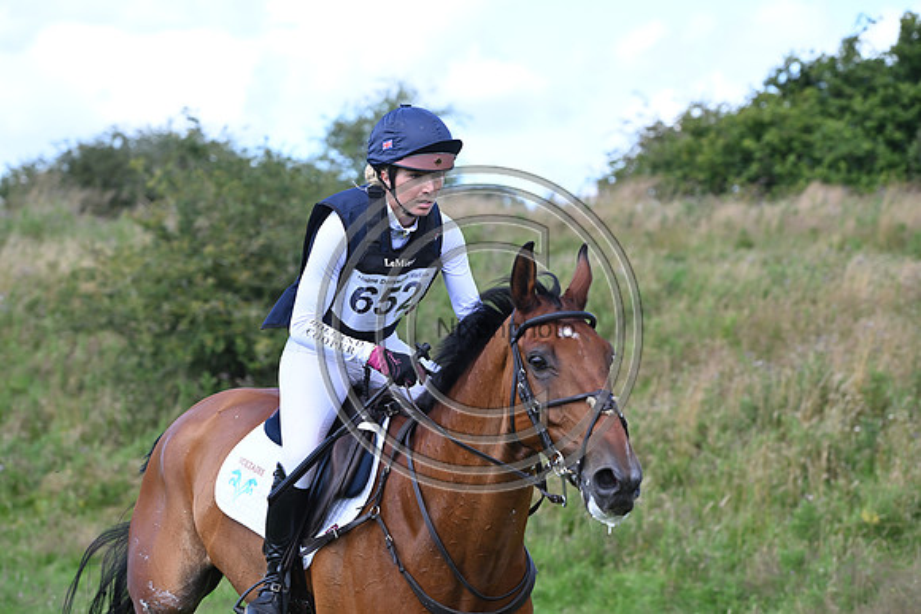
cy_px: 307
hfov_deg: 16.8
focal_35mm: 122
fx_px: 3122
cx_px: 460
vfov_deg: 11.2
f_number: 4.5
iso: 640
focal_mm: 122
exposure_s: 1/1250
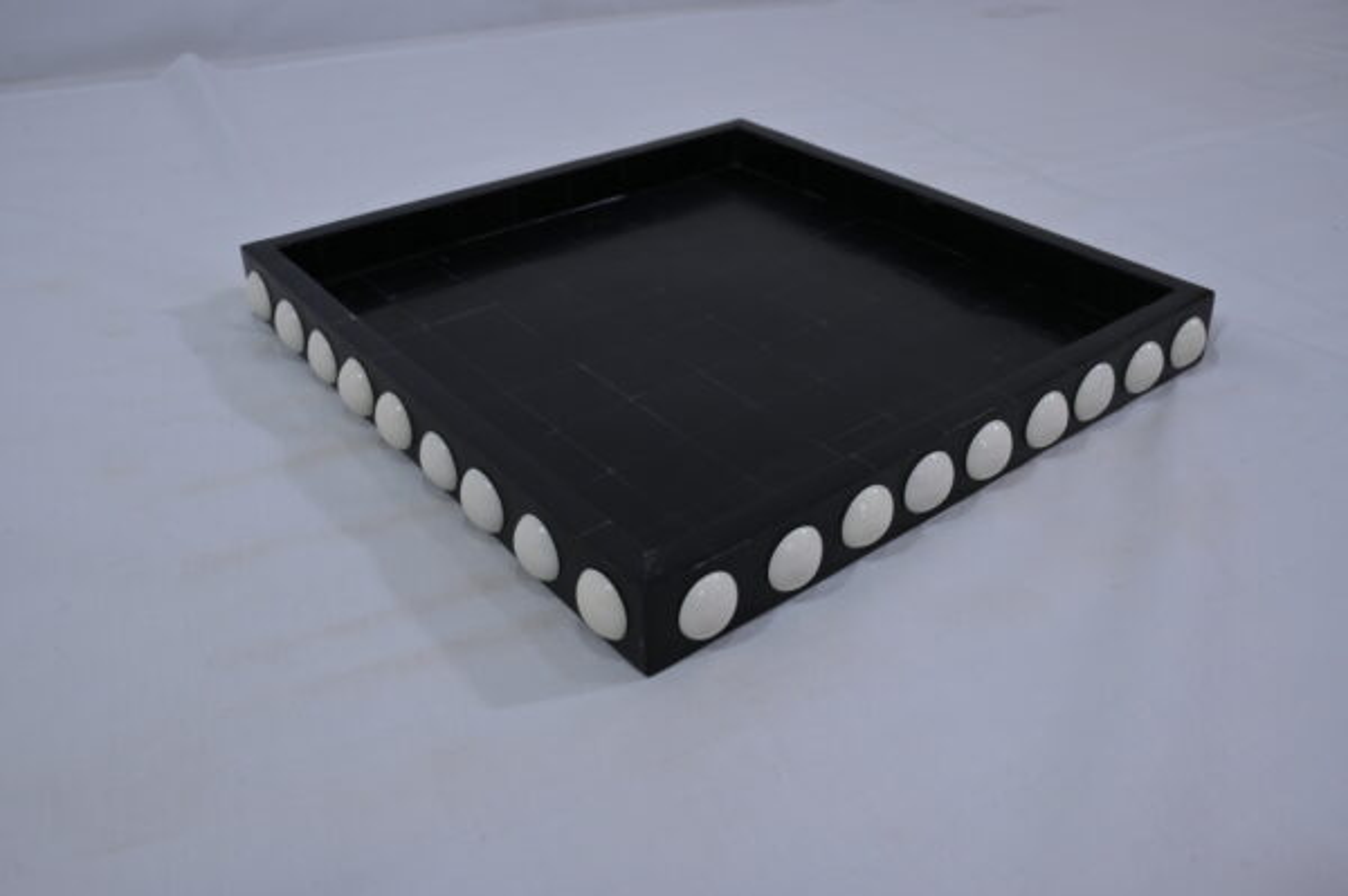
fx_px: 1141
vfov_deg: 42.9
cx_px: 674
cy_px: 448
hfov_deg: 61.1
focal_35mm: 30
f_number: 9
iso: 500
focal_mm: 30.5
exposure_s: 1/125
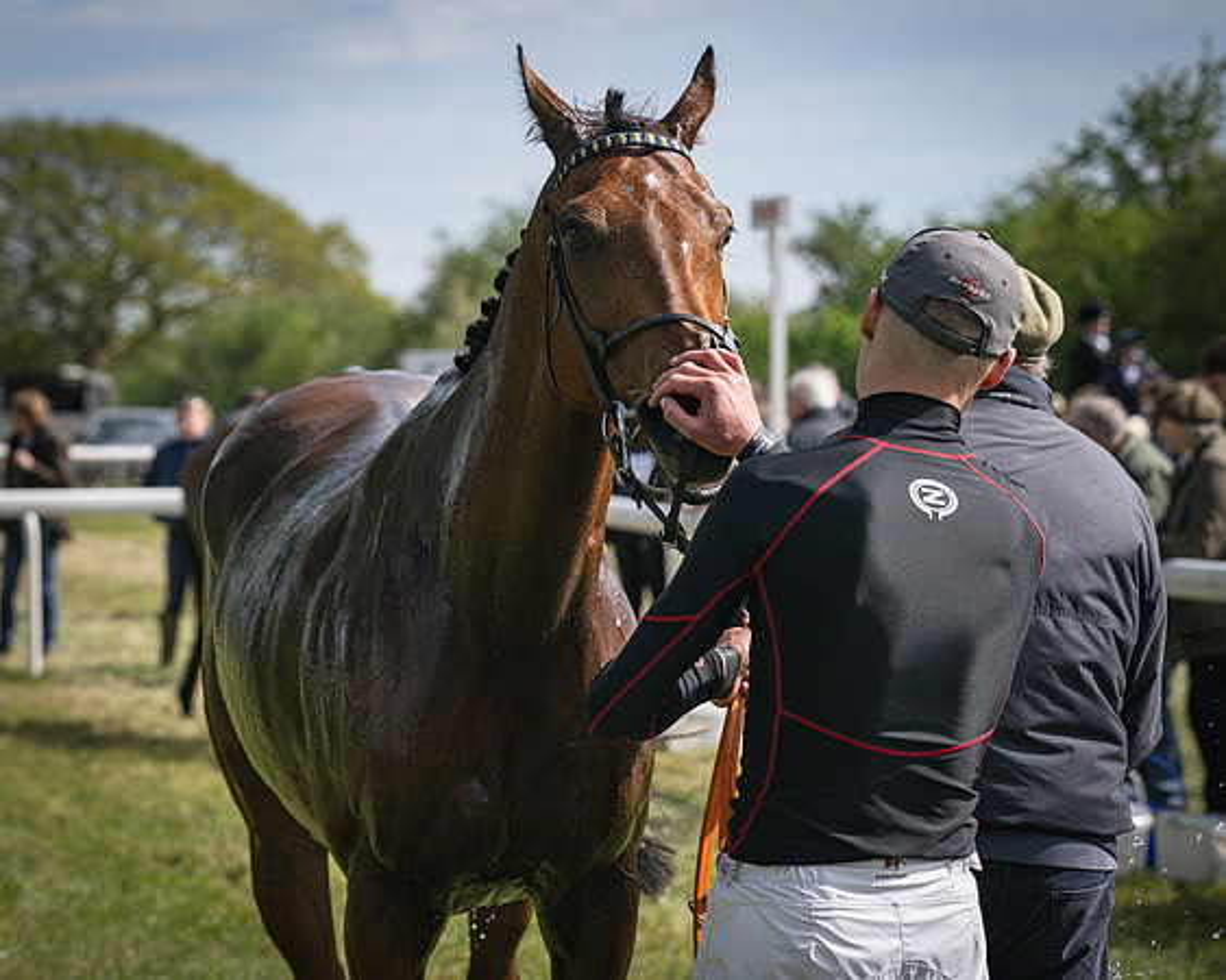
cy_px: 496
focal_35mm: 132
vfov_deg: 11.7
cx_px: 354
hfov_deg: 14.5
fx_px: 4794
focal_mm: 99
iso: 400
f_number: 5
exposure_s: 1/5000
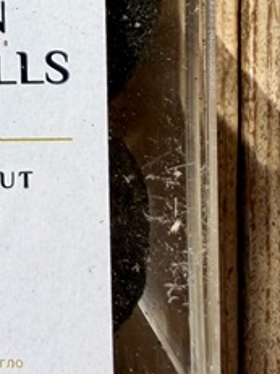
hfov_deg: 16.1
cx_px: -149
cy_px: -97
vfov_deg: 21.5
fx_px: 896
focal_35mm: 83
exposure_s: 1/1527
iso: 20
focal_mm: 2.22
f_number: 2.2
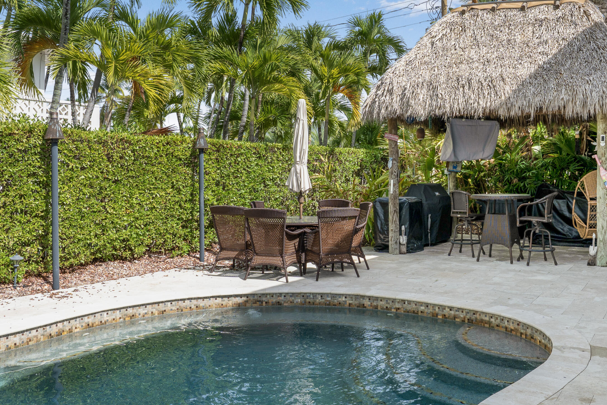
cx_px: 362
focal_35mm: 33
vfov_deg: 40.0
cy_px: 194
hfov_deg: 56.8
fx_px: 556
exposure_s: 1/160
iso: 100
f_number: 8
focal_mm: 16
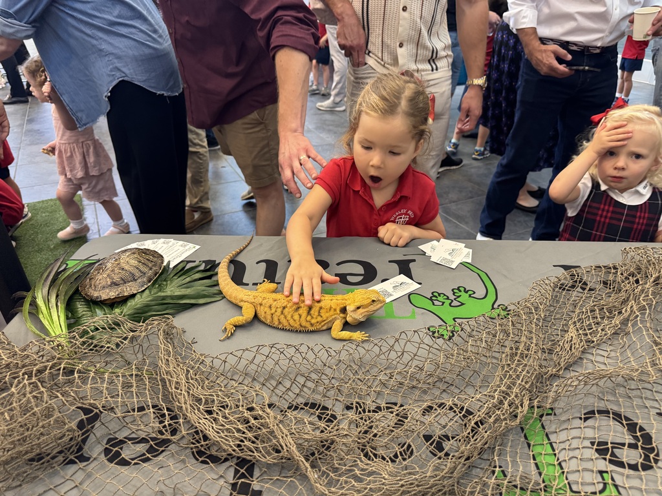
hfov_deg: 71.6
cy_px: 248
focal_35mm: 24
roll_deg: +0.4
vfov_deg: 56.8
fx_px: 459
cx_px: 331
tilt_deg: -30.5
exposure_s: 1/60
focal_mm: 6.76
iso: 320
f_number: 1.78
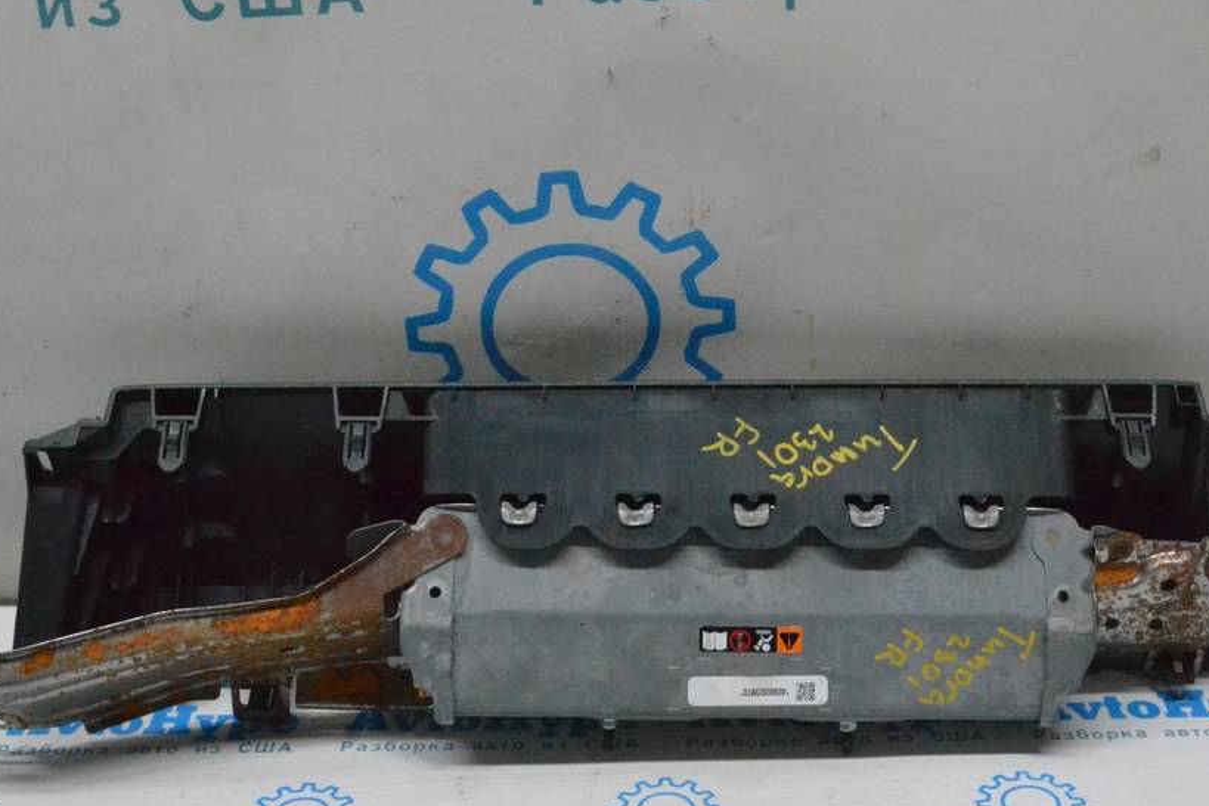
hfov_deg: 33.4
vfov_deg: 22.6
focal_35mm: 60
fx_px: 2015
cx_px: 663
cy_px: 405
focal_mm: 32
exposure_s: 1/160
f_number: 13
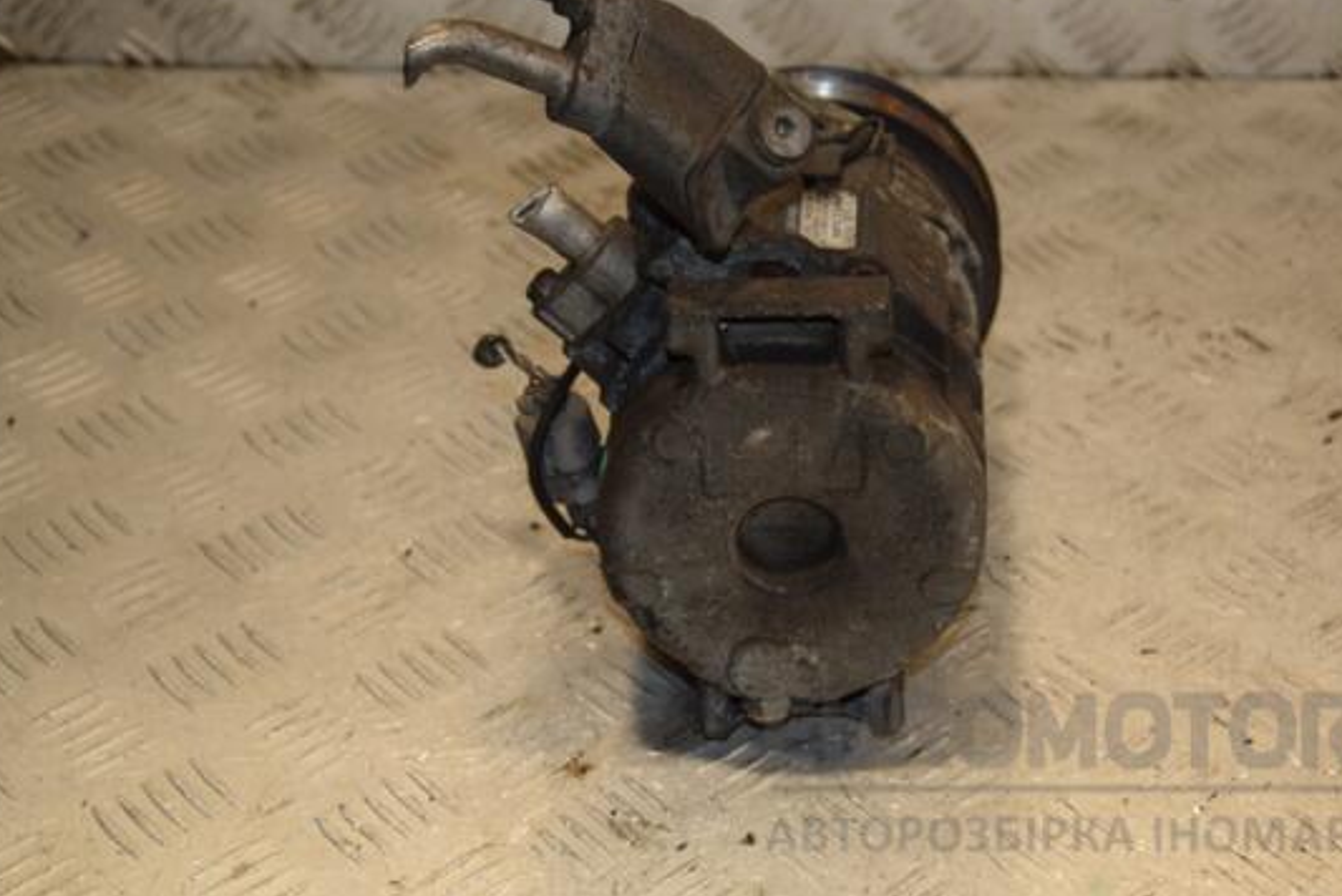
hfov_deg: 25.0
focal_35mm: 81
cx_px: 718
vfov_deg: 16.9
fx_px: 3021
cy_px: 395
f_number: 5.6
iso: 800
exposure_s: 1/200
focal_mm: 48
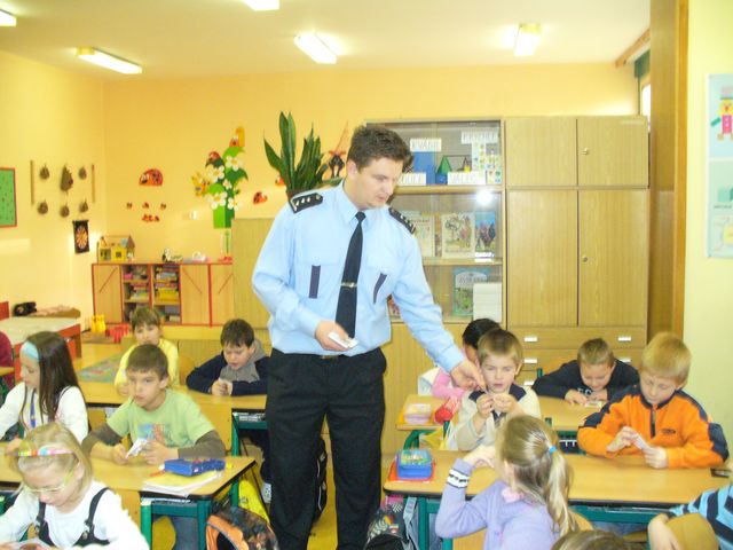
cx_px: 366
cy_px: 275
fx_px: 783
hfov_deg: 50.1
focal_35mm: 37
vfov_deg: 38.7
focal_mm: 6.1
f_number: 2.8
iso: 320
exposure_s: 1/30
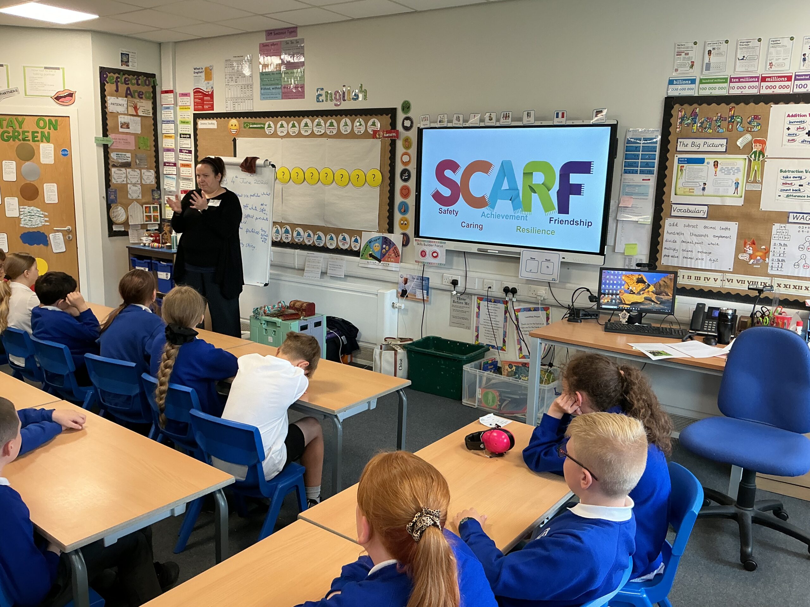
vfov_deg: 48.2
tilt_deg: -12.3
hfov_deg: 61.7
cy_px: 304
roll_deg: -2.0
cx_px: 405
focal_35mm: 29
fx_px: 679
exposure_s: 1/60
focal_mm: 3
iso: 80
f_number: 1.8
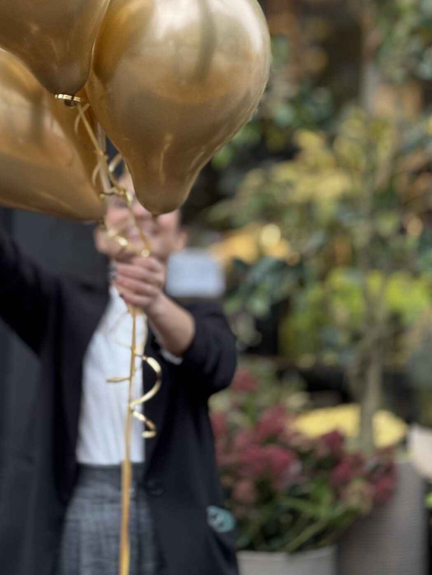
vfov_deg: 21.8
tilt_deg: +9.7
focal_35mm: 88
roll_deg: -1.4
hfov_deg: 16.7
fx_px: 1464
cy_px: 62
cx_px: 125
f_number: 1.78
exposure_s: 1/50
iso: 50
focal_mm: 6.76
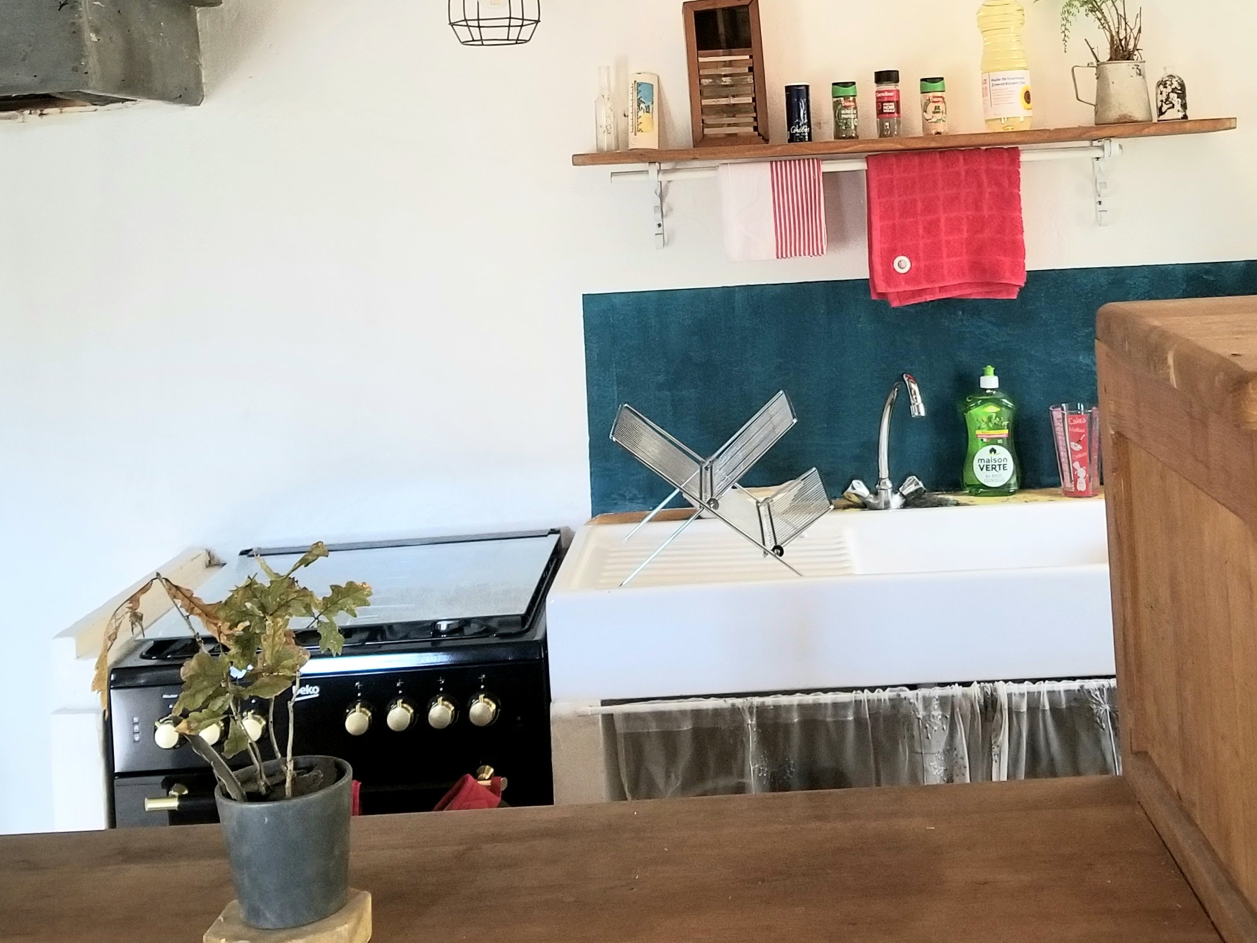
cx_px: 761
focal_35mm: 46
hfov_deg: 41.0
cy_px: 175
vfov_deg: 30.7
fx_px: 1670
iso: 200
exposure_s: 1/20
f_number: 1.7
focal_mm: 4.25
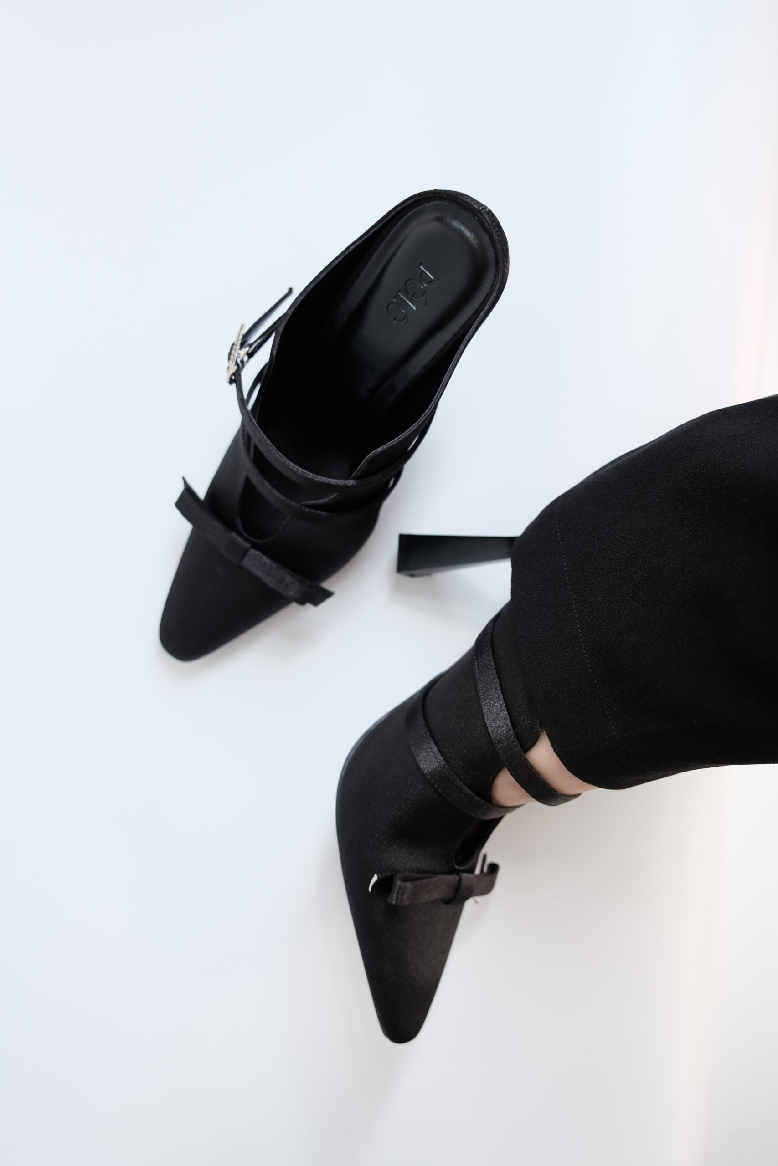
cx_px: 389
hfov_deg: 42.3
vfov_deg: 60.3
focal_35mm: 31
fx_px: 1005
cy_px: 583
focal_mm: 20.4
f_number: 2.8
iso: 400
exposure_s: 1/100
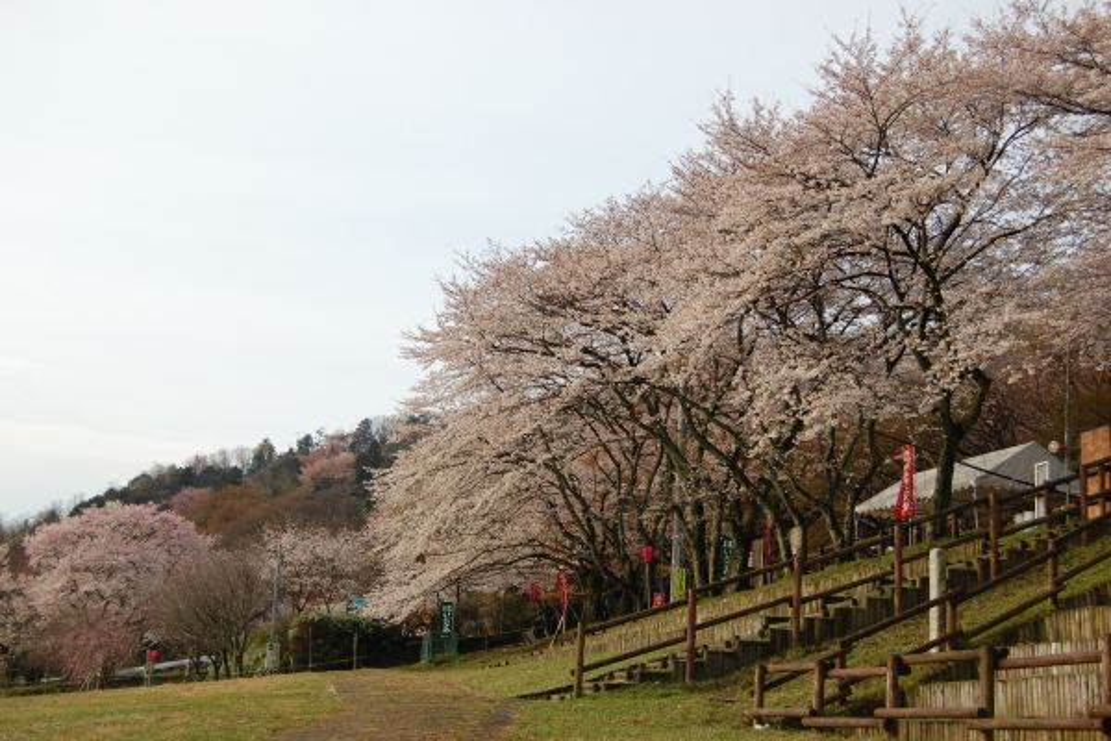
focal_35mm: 45
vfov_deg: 29.9
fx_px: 1389
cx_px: 556
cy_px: 370
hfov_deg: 43.6
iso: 200
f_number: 5.6
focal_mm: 30
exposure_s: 1/500
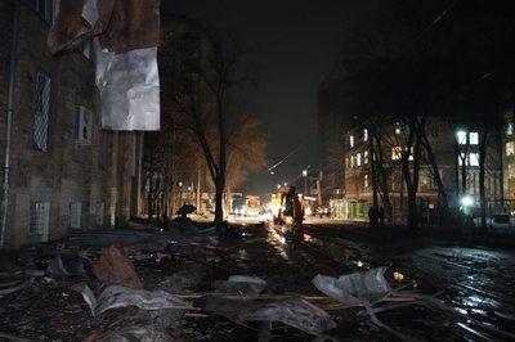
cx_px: 258
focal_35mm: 28
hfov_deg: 65.5
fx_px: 400
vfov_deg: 46.3
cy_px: 171
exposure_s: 1/8
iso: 12800
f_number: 2.8
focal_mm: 28
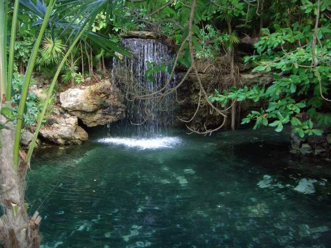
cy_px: 124
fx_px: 373
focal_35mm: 39
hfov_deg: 47.9
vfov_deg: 36.8
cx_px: 166
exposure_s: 1/60
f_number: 2.8
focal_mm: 8
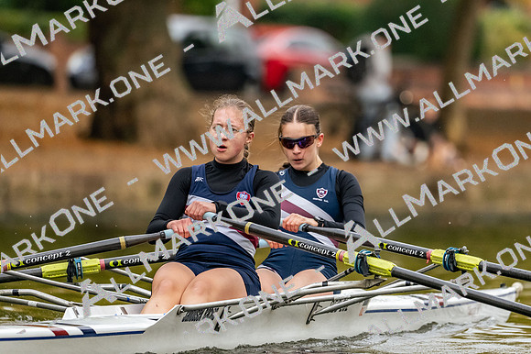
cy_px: 177
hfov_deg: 3.4
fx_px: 8845
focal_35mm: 600
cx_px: 266
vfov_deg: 2.3
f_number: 4.5
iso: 2800
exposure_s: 1/2500
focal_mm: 400
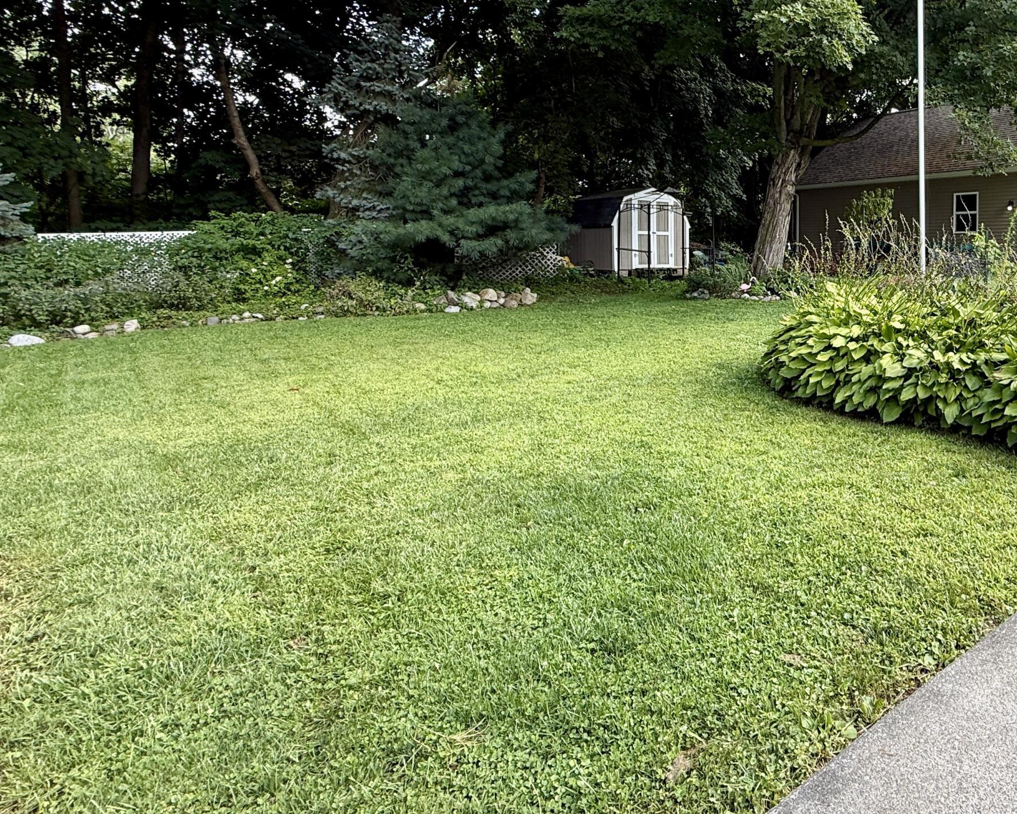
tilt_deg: -2.5
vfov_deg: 59.5
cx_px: 825
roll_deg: -0.3
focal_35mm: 23
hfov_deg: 65.5
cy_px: 275
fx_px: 692
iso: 50
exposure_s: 1/184
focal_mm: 2.22
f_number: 2.2
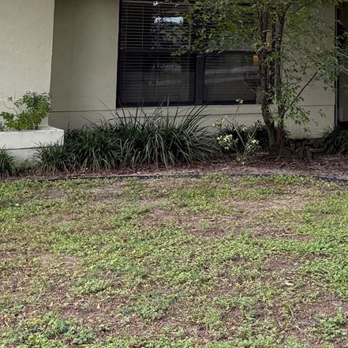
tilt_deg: +8.1
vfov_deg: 21.1
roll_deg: -0.6
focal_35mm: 77
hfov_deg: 22.1
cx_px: 289
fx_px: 876
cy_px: -52
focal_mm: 6.76
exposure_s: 1/567
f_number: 1.78
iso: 100
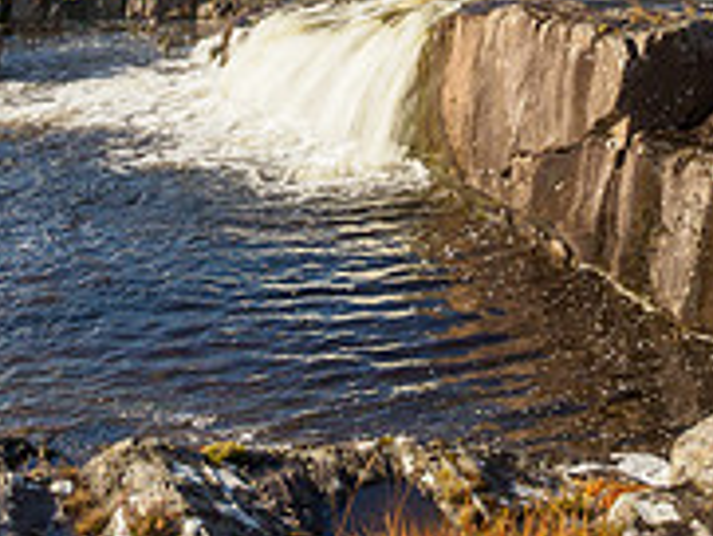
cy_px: -214
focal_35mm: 77
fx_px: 1587
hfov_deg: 24.5
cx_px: 654
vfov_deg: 17.6
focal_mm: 12
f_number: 7.1
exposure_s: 1/15
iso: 200
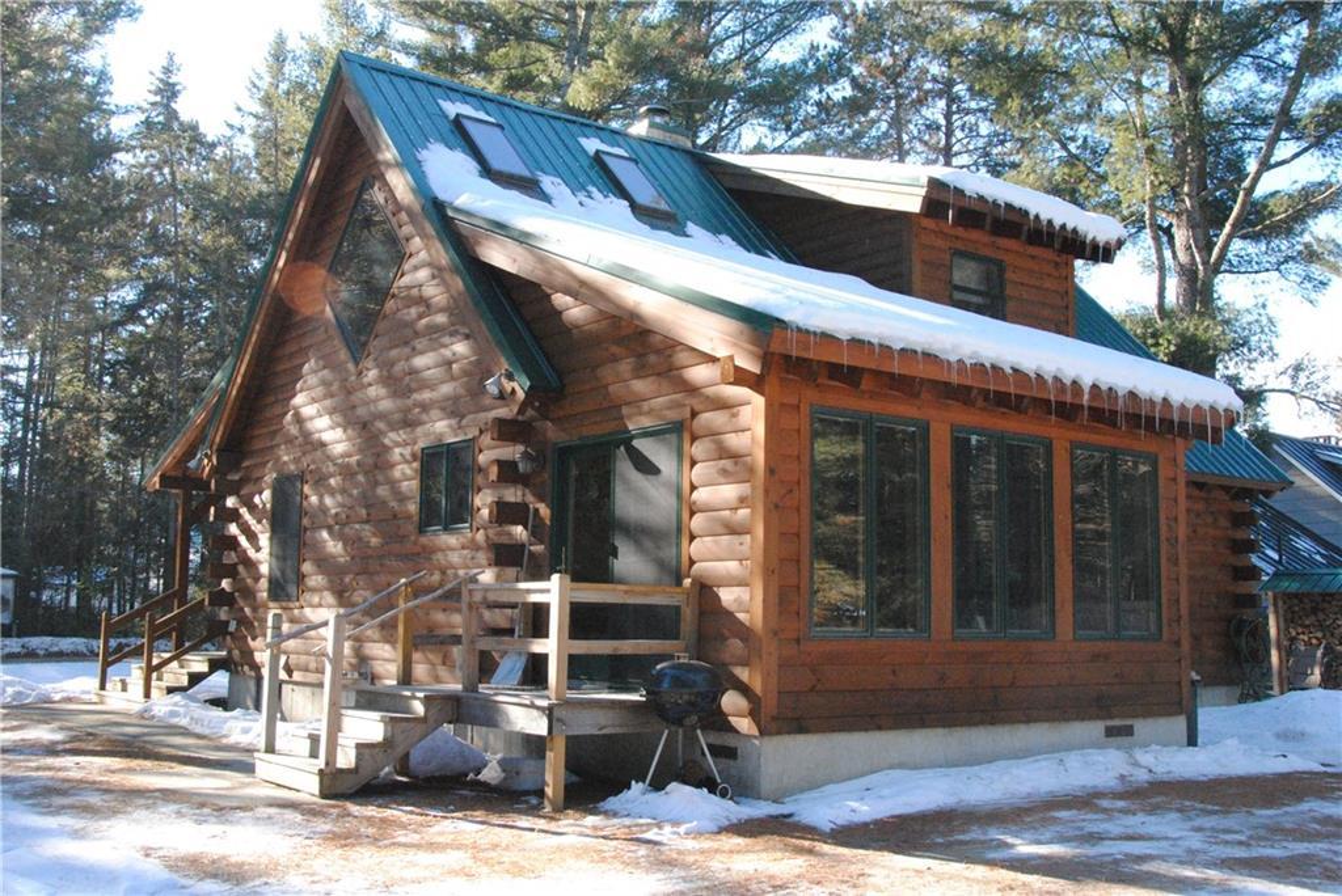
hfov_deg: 53.1
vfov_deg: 36.9
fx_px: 1343
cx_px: 671
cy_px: 448
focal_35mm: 36
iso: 1600
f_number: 10
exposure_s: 1/400
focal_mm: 24
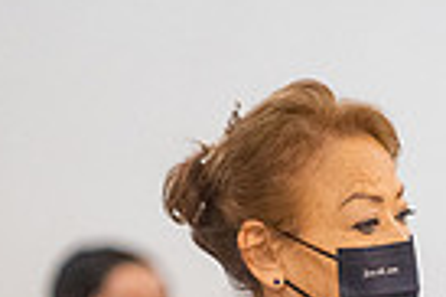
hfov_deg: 2.4
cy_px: 455
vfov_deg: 1.6
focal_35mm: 846
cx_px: 426
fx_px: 10468
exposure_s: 1/200
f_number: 2.8
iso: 2000
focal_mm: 200
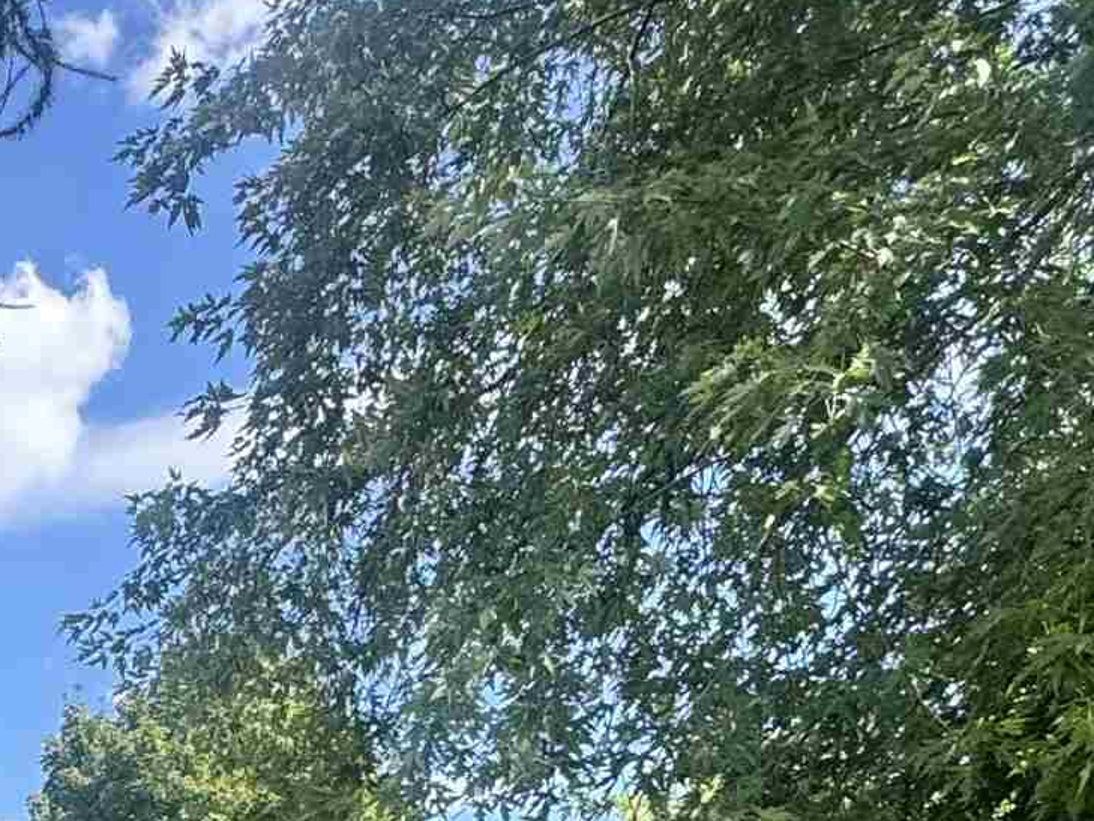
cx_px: -176
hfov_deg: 28.9
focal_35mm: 59
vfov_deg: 20.2
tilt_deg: -1.3
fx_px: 1865
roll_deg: +0.4
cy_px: 1330
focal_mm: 2.22
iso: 40
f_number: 2.2
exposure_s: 1/416
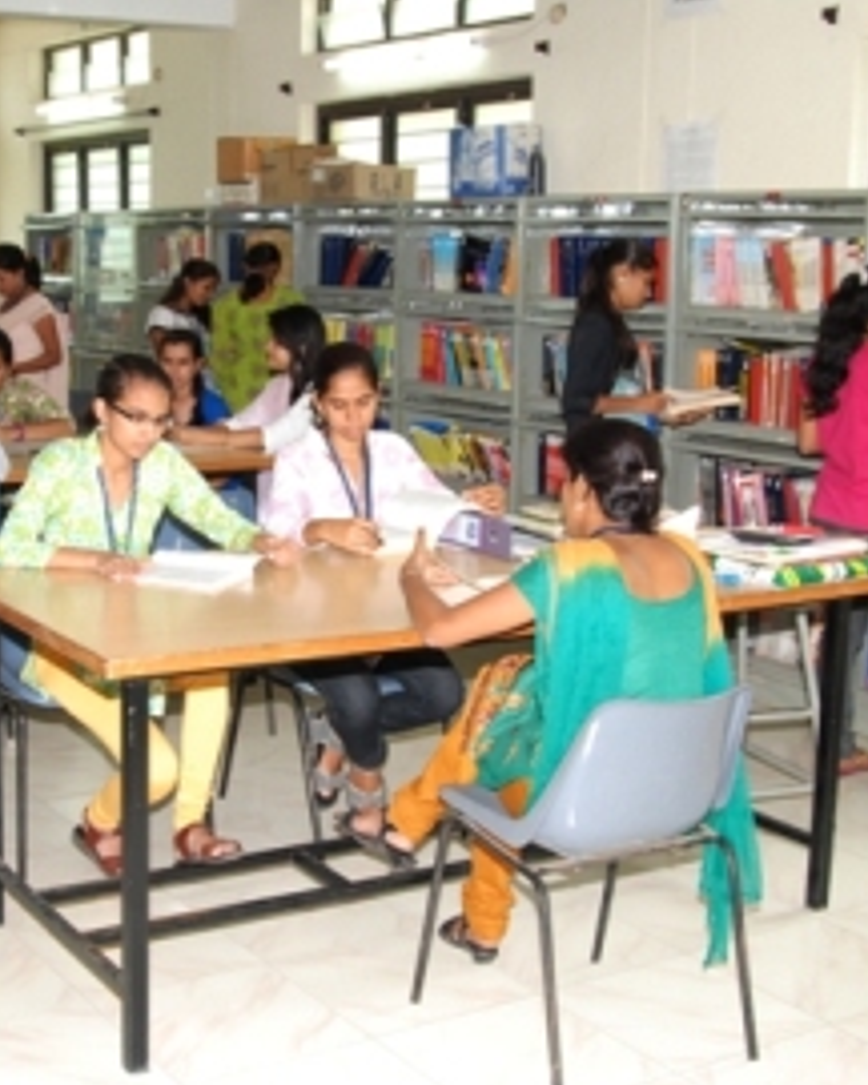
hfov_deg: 29.5
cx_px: 283
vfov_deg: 36.7
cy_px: 542
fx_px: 1638
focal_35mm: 51
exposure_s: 1/125
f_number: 5.6
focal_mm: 24
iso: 1000
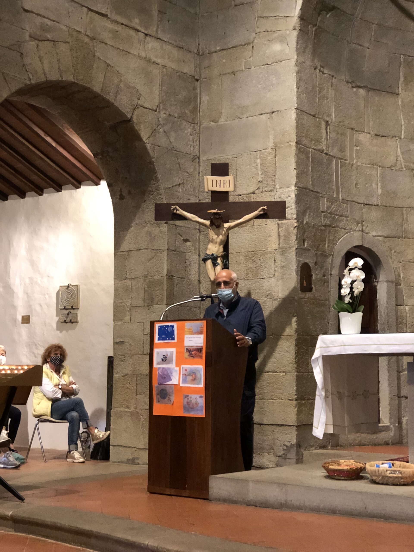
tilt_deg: +6.2
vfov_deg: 33.8
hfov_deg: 25.7
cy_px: 276
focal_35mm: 57
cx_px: 207
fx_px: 909
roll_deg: -0.1
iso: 1000
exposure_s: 1/30
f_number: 2.8
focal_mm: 6.6
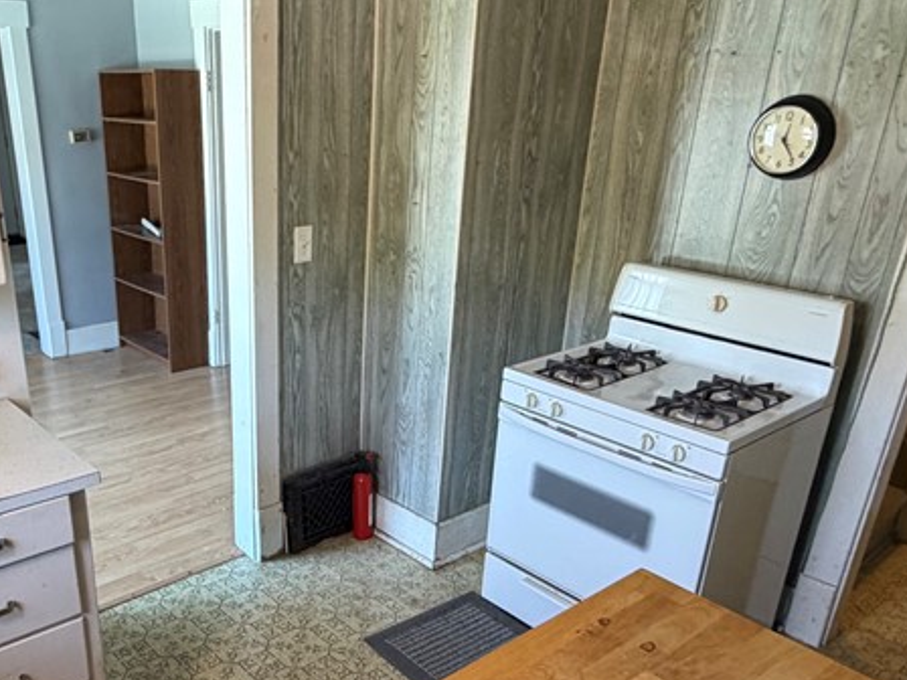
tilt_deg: -25.5
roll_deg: +0.6
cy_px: 447
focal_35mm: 32
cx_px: 318
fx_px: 838
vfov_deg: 43.6
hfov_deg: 55.9
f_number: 2.2
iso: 250
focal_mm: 2.22
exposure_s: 1/60
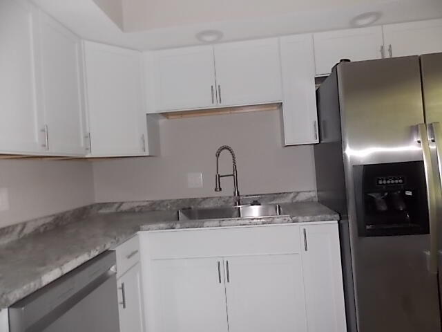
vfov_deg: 58.9
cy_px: 166
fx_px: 294
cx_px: 221
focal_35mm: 23
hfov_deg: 73.9
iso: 200
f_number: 3.1
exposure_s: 1/30
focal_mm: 4
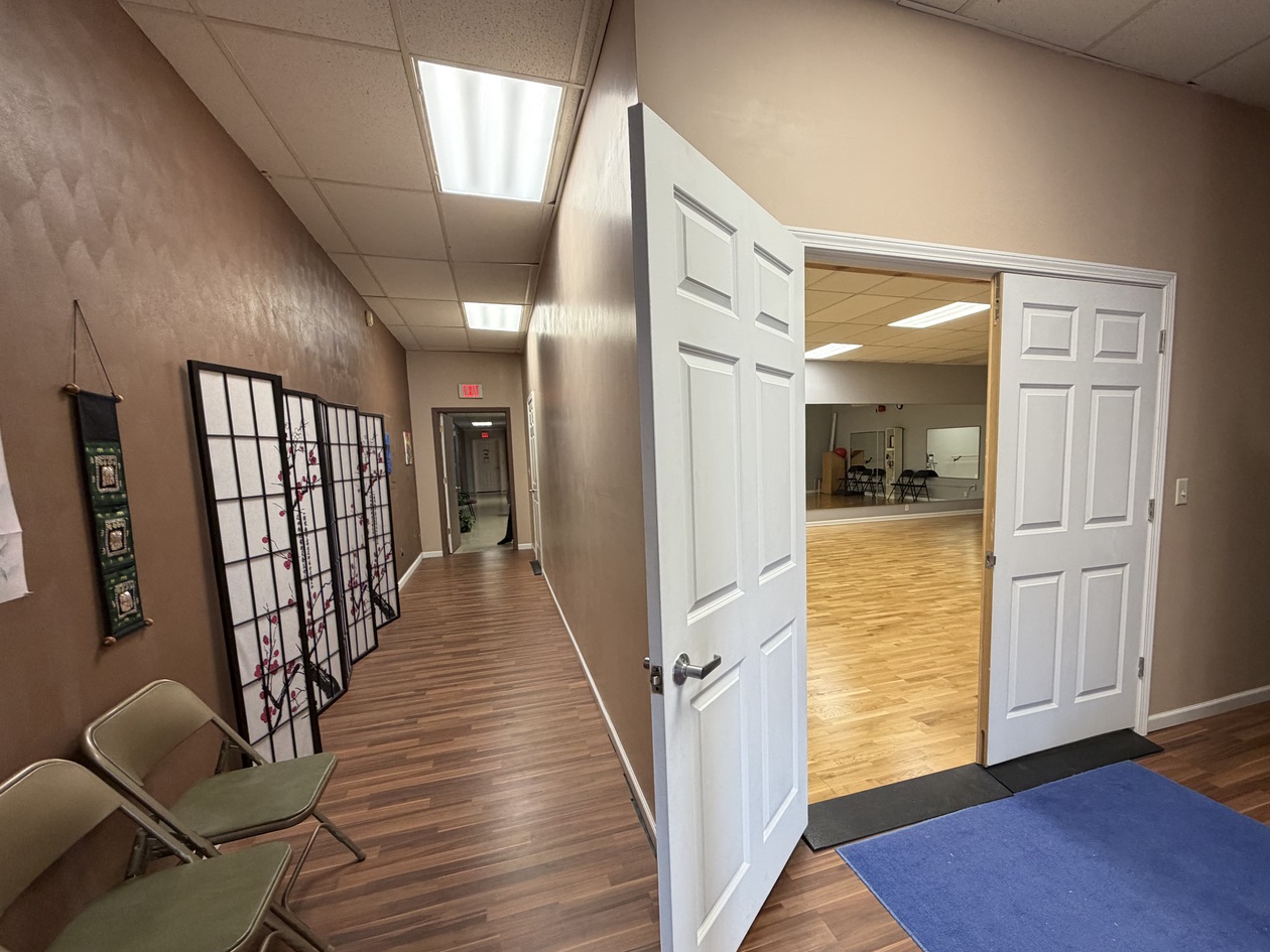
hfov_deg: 94.1
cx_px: 709
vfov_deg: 78.0
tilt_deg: -6.1
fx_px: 587
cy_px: 516
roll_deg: +1.5
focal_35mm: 16
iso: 250
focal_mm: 2.22
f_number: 2.2
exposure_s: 1/121
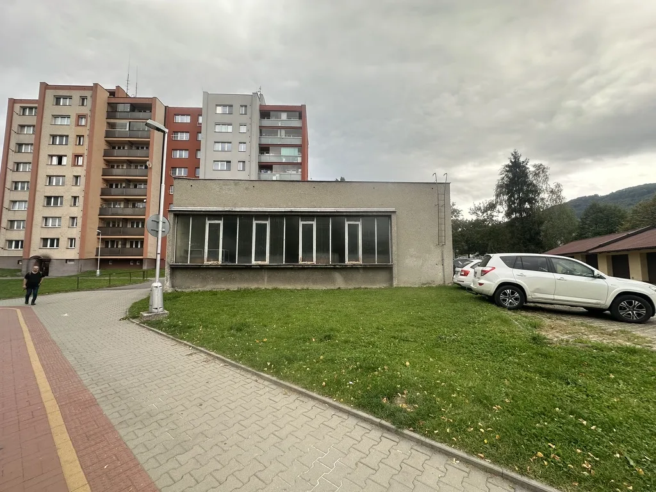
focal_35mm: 14
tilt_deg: +5.0
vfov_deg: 85.7
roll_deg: -0.9
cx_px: 328
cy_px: 246
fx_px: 265
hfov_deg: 102.1
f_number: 2.2
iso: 40
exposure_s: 1/215
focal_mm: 2.22
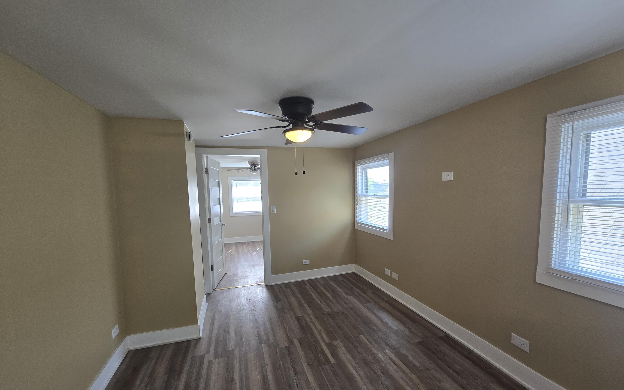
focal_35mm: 14
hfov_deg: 105.3
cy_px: 217
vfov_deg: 78.3
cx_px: 311
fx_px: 238
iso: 80
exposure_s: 1/60
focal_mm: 2.2
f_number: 2.2
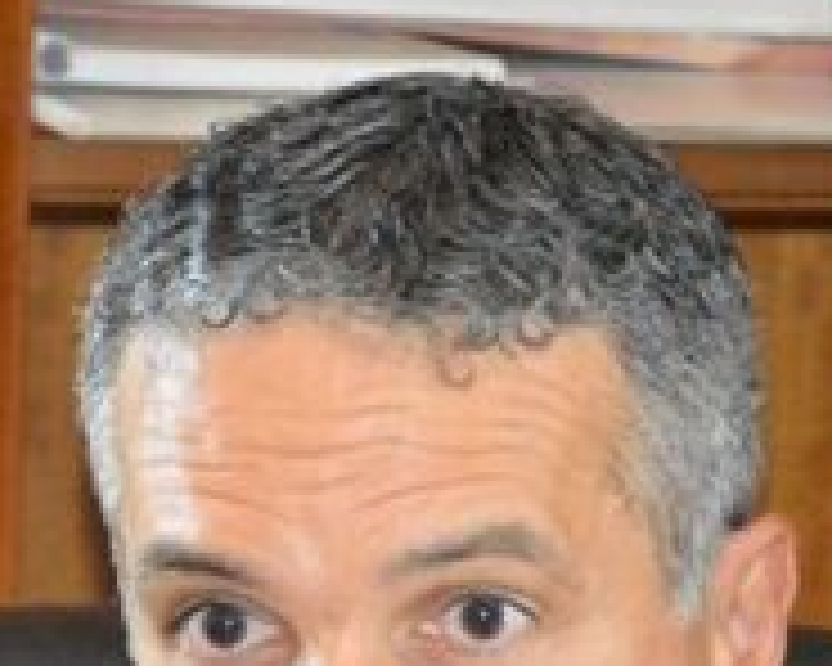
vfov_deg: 3.8
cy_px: 1015
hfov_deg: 4.7
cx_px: 391
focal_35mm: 408
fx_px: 10047
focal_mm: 70
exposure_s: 1/60
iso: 3200
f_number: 5.3
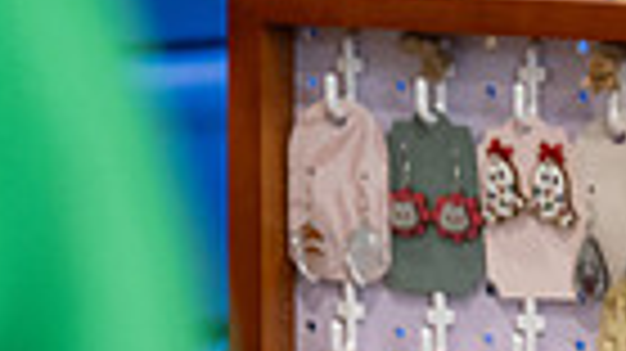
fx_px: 5076
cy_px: 655
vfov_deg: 3.9
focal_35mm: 306
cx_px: 968
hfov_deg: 6.9
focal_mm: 70
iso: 1250
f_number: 3.5
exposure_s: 1/125
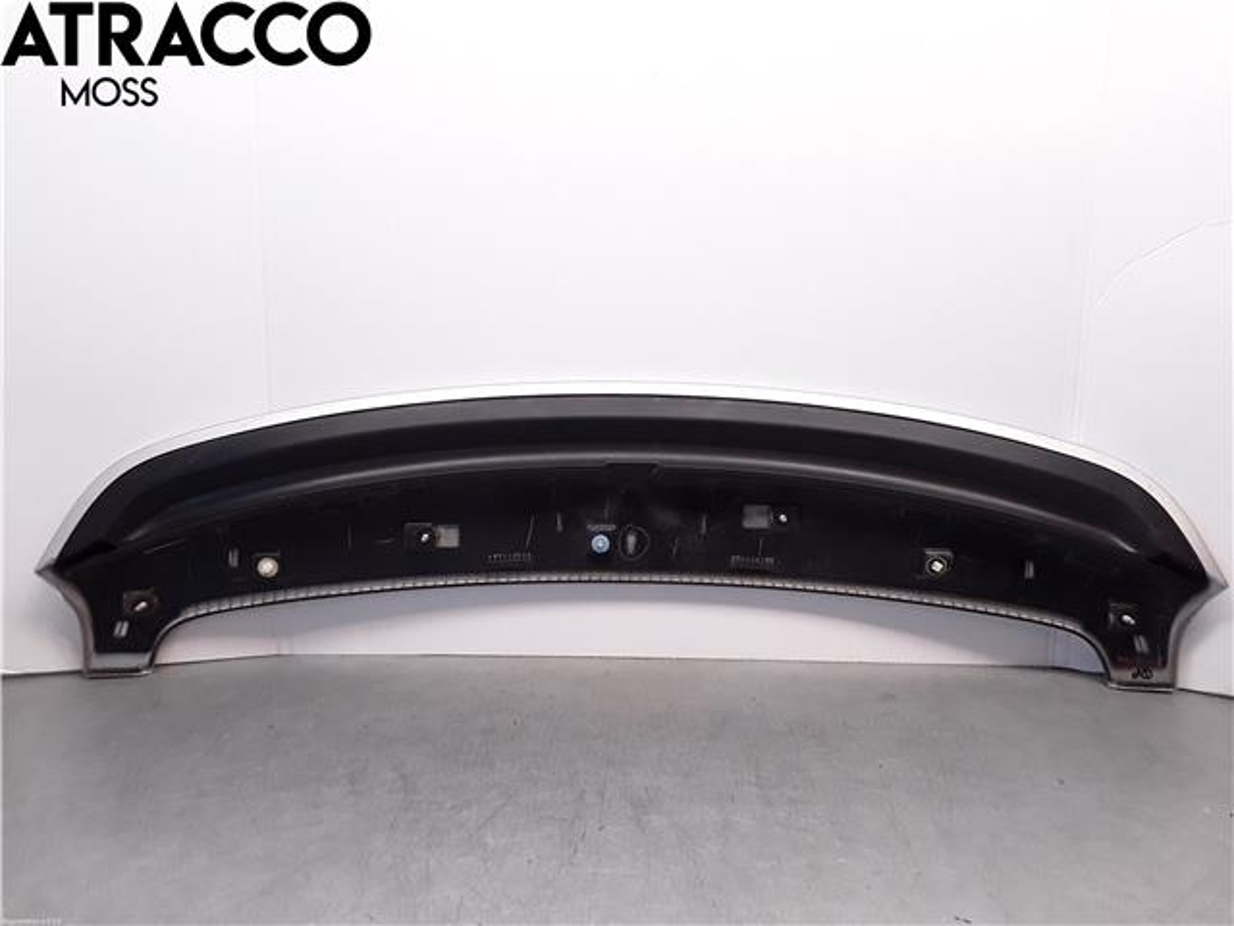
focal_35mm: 28
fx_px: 998
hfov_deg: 63.4
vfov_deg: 49.7
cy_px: 463
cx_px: 617
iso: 100
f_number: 1.9
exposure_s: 1/135
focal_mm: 2.91
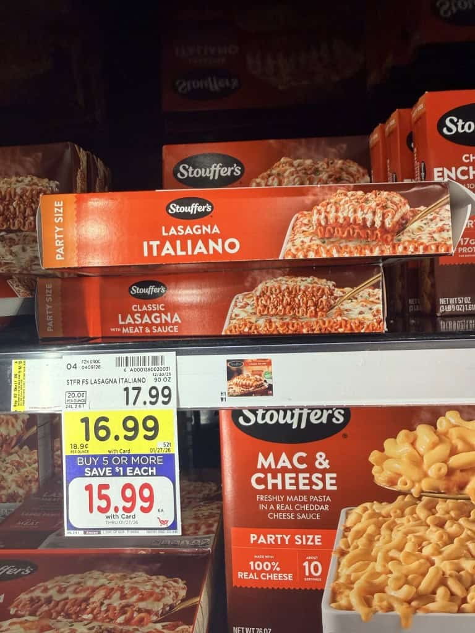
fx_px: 439
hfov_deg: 56.8
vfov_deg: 71.6
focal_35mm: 24
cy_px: 316
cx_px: 238
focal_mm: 2.2
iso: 160
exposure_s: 1/120
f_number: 2.2
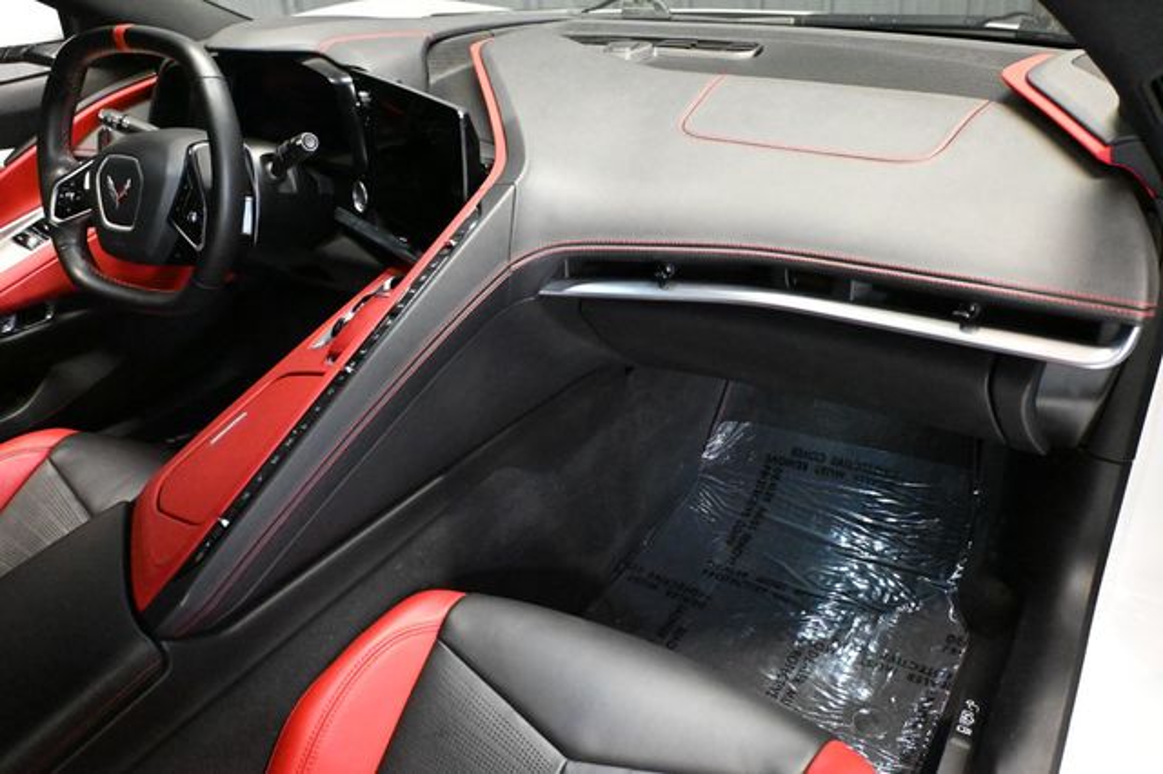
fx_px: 969
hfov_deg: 62.0
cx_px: 582
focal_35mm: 30
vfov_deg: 43.6
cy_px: 387
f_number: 3.8
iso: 11400
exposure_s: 1/60
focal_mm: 20
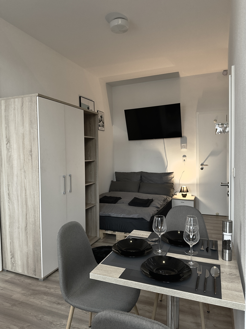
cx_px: 123
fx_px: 227
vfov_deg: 71.6
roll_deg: +0.4
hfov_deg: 56.8
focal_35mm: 24
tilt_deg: -2.3
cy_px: 164
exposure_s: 1/50
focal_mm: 6.76
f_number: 1.78
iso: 160
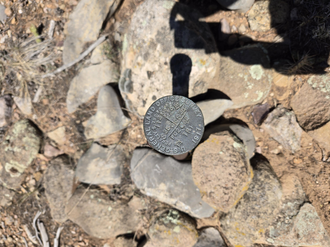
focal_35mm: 23
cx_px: 165
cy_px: 124
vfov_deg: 58.9
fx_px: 219
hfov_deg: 73.9
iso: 25
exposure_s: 1/2204
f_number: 1.8
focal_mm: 5.4
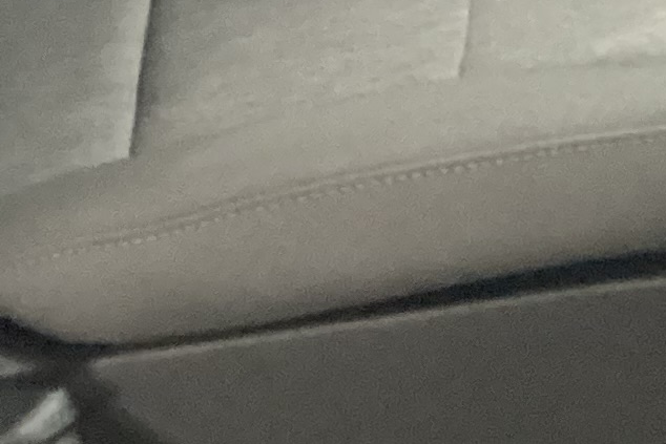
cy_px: -469
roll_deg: +1.7
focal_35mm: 166
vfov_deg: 7.9
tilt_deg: -17.3
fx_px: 3072
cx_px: 639
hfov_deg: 12.3
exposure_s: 1/30
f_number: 2.4
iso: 800
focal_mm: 3.3
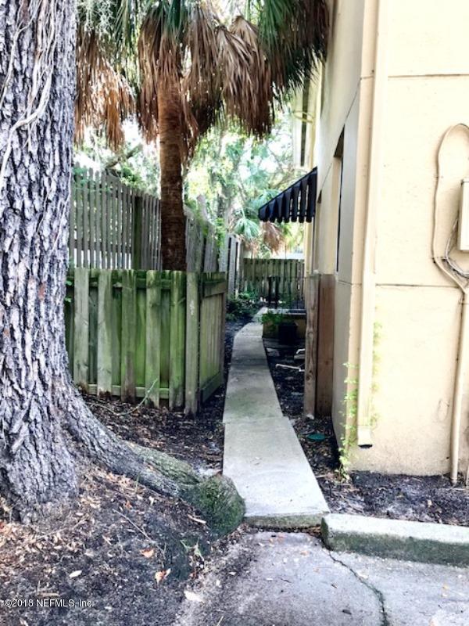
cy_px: 313
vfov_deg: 63.4
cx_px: 234
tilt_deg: -6.2
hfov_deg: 49.7
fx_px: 506
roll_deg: -1.4
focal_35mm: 28
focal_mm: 3.99
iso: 25
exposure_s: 1/120
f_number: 1.8
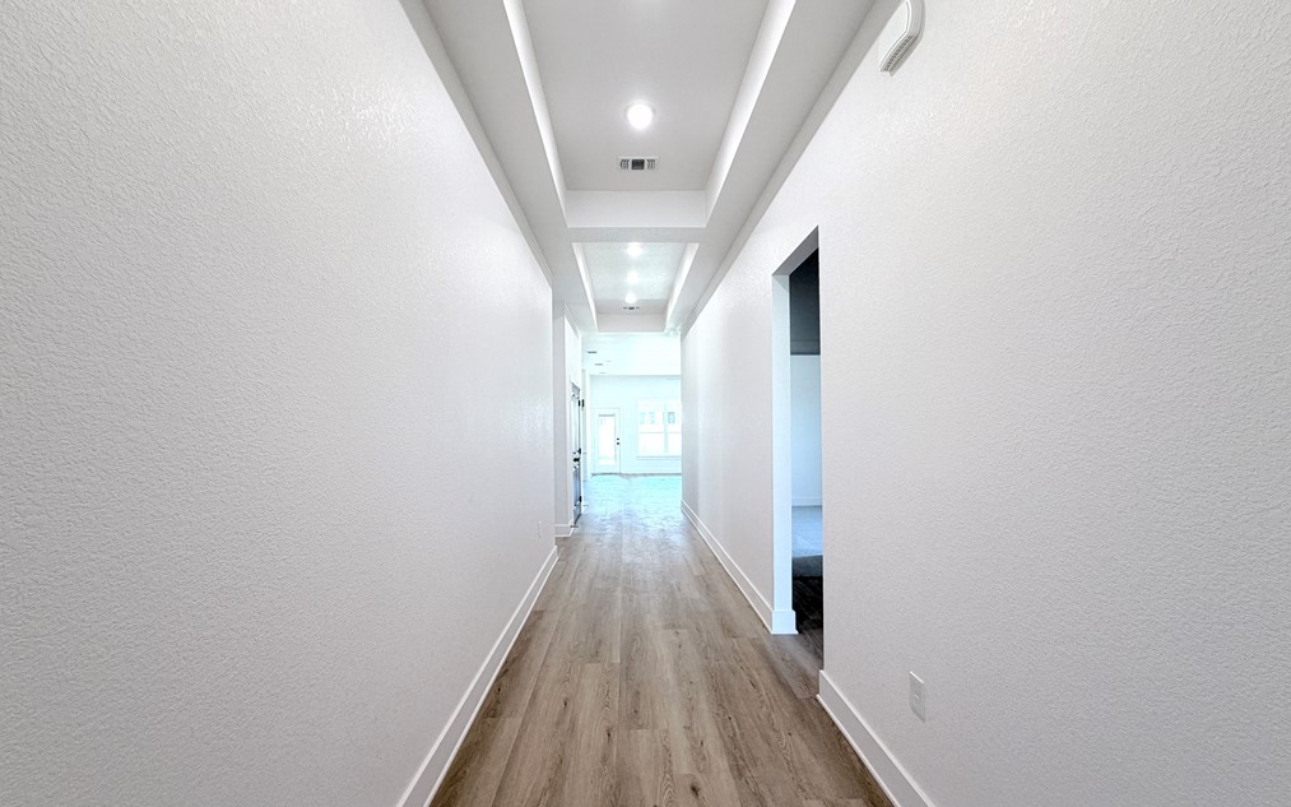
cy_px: 428
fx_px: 528
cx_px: 640
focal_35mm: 15
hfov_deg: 101.5
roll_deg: +0.4
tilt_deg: +0.6
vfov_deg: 74.7
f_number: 2.2
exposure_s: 1/120
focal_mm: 2.22
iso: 160
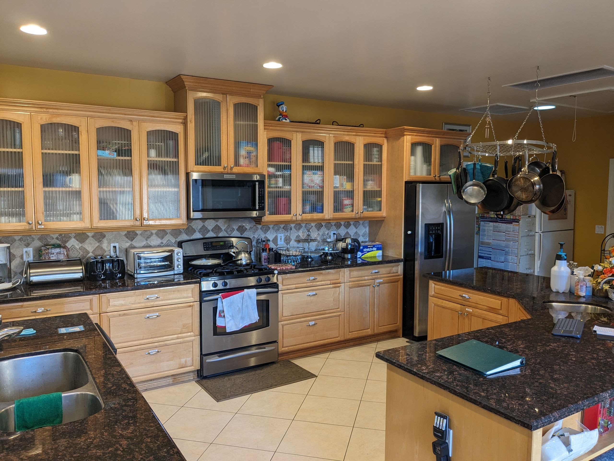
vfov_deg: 51.4
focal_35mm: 27
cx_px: 307
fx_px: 479
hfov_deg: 65.3
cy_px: 230
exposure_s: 1/24
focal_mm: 4.38
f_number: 1.73
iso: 63
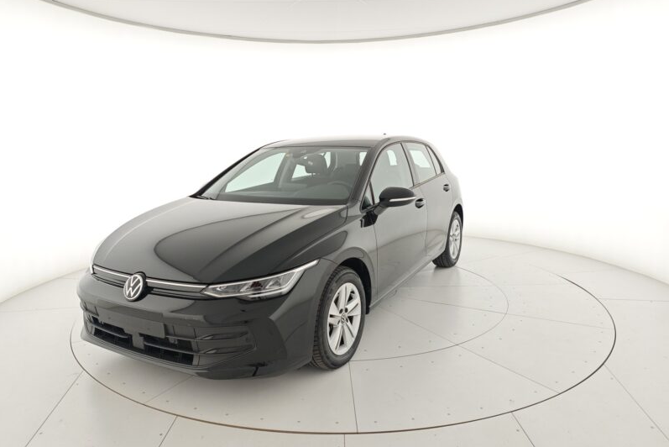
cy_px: 229
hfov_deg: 73.7
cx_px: 334
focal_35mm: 24
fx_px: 446
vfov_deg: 53.2
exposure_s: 1/102
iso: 50
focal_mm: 6.55
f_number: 1.6
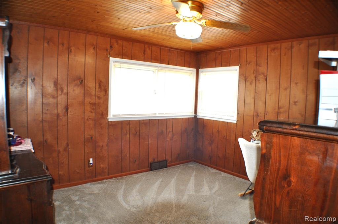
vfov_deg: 43.5
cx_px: 169
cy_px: 112
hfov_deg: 62.0
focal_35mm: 30
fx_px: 281
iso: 400
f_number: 3.8
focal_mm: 20
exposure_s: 1/60
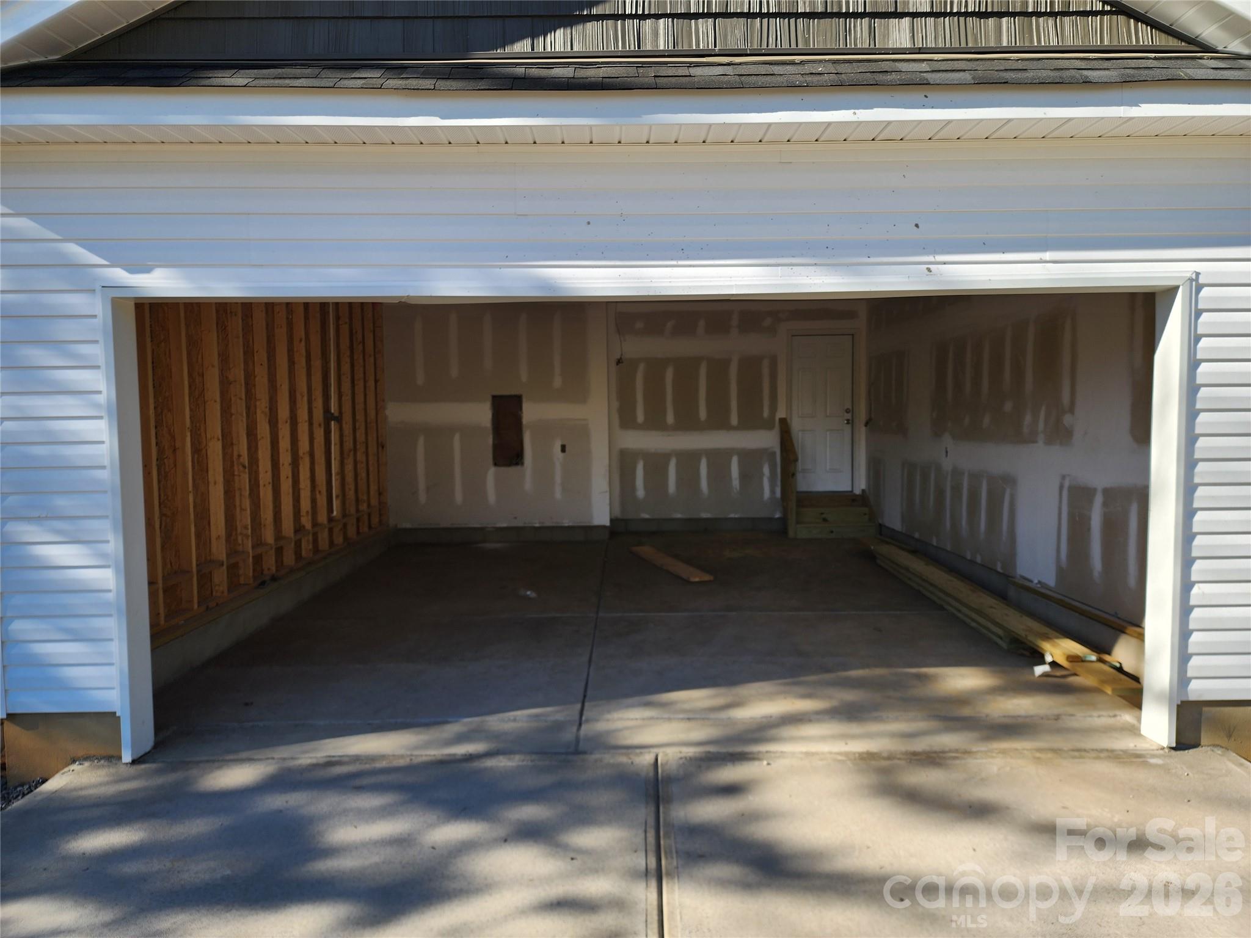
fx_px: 831
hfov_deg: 73.9
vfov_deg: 58.9
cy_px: 469
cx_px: 626
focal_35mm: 23
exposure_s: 1/505
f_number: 1.8
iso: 12
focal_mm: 6.4
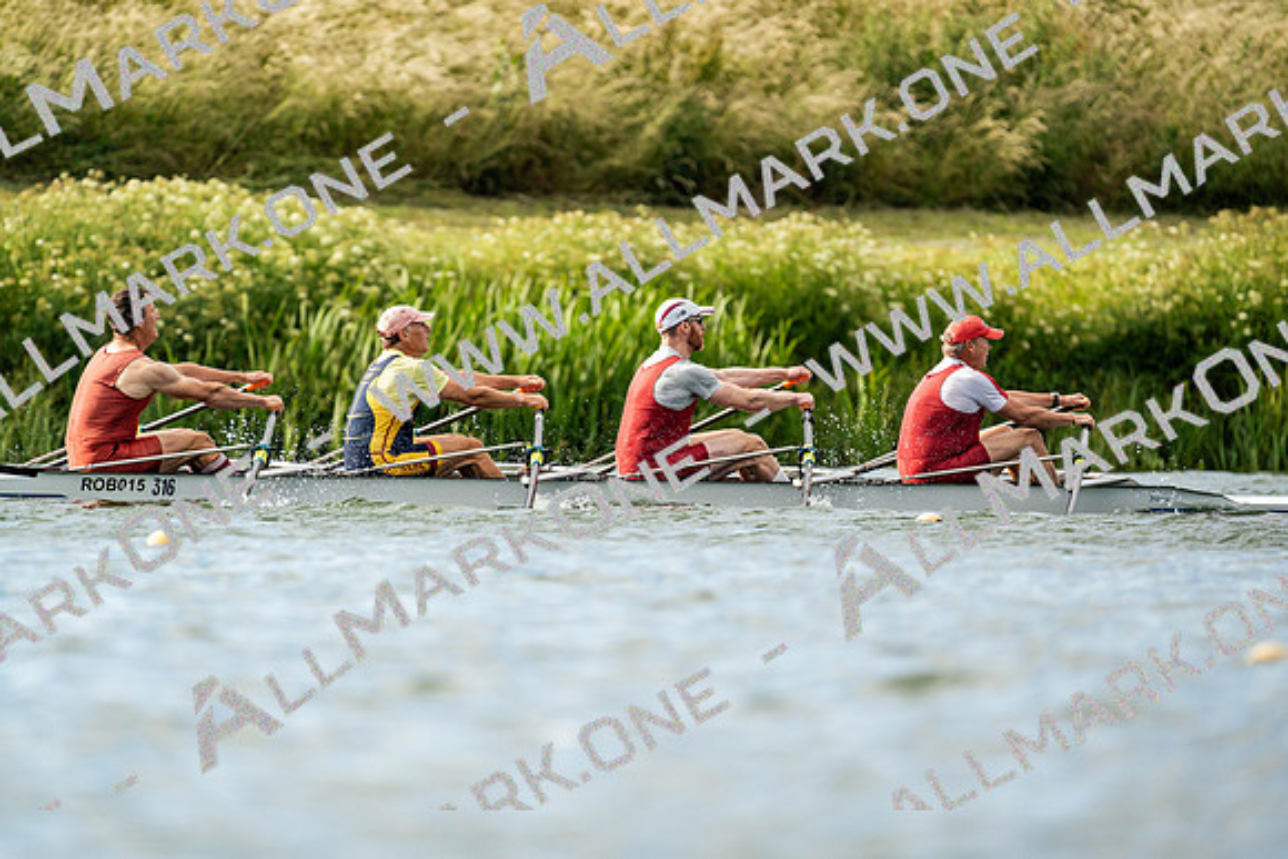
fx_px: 21471
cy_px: 430
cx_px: 644
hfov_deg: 3.4
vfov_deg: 2.3
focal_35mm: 600
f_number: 6.3
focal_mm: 600
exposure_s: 1/2000
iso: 400
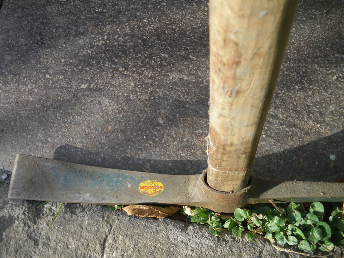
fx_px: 358
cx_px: 172
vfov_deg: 39.7
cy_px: 129
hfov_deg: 51.4
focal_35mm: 36
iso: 80
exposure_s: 1/50
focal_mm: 6.3
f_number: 3.5
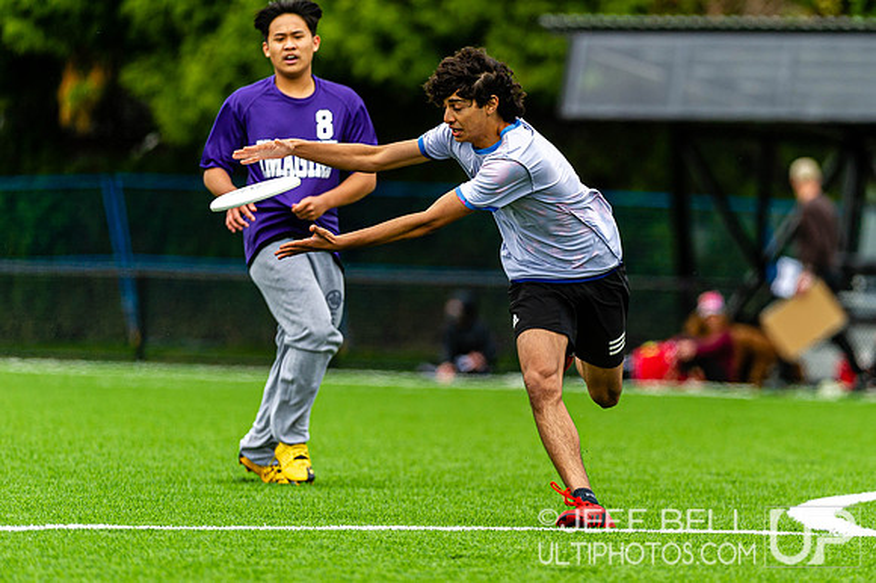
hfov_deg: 4.8
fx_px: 10409
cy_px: 280
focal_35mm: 428
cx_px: 549
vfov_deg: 3.2
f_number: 4
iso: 280
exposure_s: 1/1000
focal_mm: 300
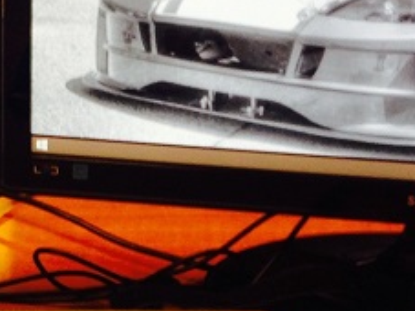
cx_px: 11
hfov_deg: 13.1
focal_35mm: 149
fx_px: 1785
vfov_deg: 9.9
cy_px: 241
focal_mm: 4.12
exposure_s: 1/30
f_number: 2.4
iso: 64
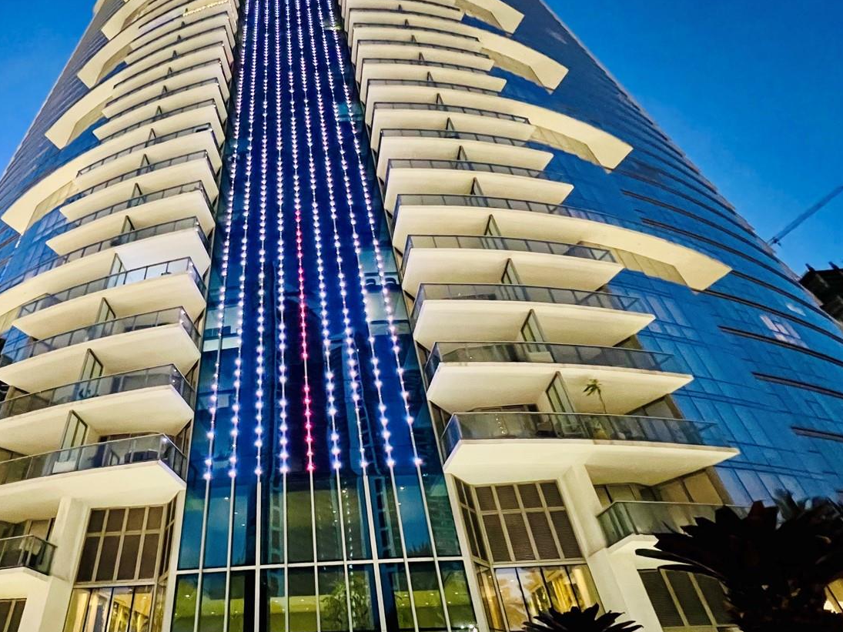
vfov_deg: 68.7
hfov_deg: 82.2
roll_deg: +1.0
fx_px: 463
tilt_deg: +37.7
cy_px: 323
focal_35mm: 19
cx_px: 292
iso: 1000
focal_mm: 1.57
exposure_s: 1/30
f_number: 1.8
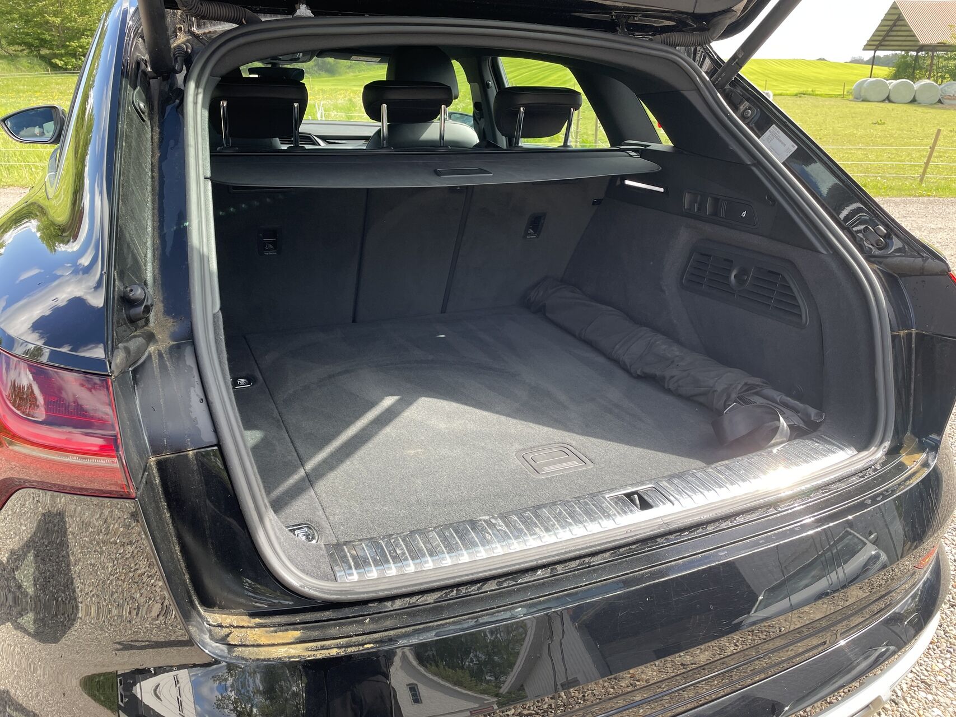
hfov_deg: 67.3
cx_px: 478
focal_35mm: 26
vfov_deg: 53.1
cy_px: 358
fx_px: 718
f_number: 1.6
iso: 32
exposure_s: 1/368
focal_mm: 4.2
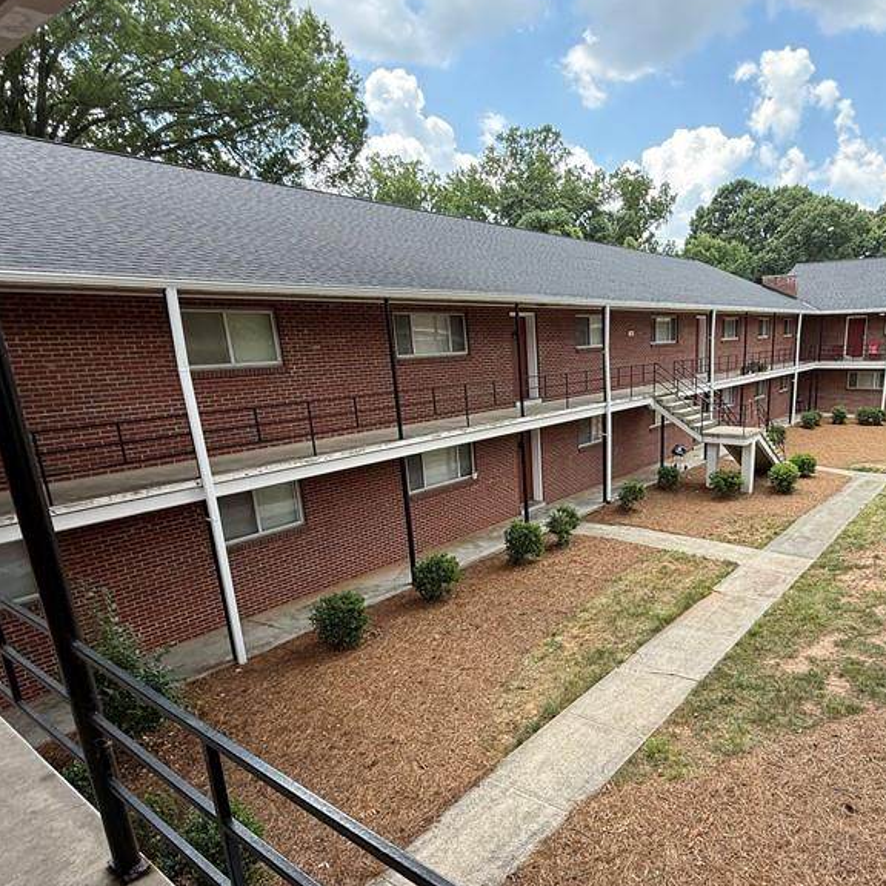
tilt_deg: -15.6
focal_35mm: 22
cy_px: 517
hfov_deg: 67.8
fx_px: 637
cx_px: 588
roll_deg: +0.9
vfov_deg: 69.1
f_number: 2.2
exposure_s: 1/219
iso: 50
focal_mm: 2.22
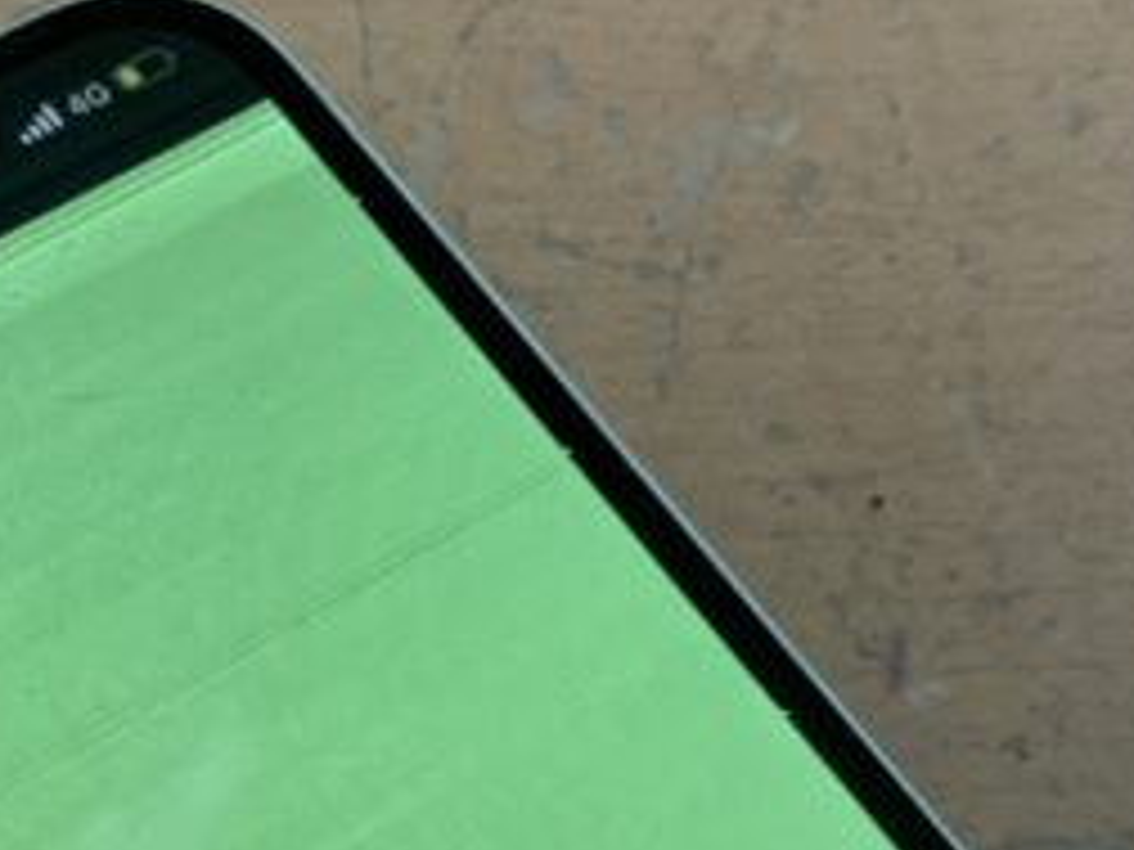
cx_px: 490
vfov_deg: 14.8
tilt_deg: -67.3
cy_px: 1253
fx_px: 3047
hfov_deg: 21.1
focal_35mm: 93
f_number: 1.8
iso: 25
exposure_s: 1/118
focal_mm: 4.25
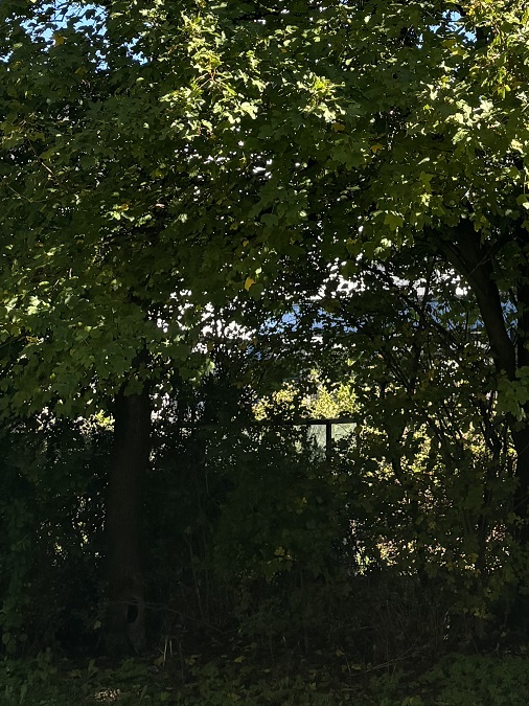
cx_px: 450
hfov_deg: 19.6
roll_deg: +1.0
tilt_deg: +22.7
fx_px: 1508
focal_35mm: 74
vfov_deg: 22.6
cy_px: -282
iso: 50
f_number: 1.6
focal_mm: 5.96
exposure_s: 1/662
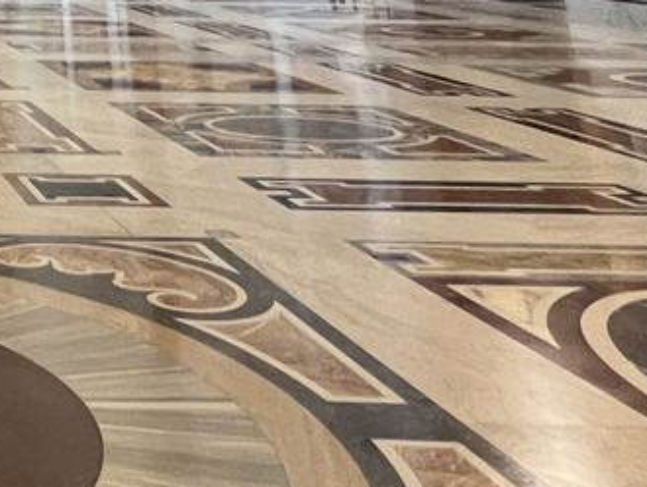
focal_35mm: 63
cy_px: -426
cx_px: -312
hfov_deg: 24.3
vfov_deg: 17.9
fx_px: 1178
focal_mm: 1.57
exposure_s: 1/50
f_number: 1.8
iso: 400
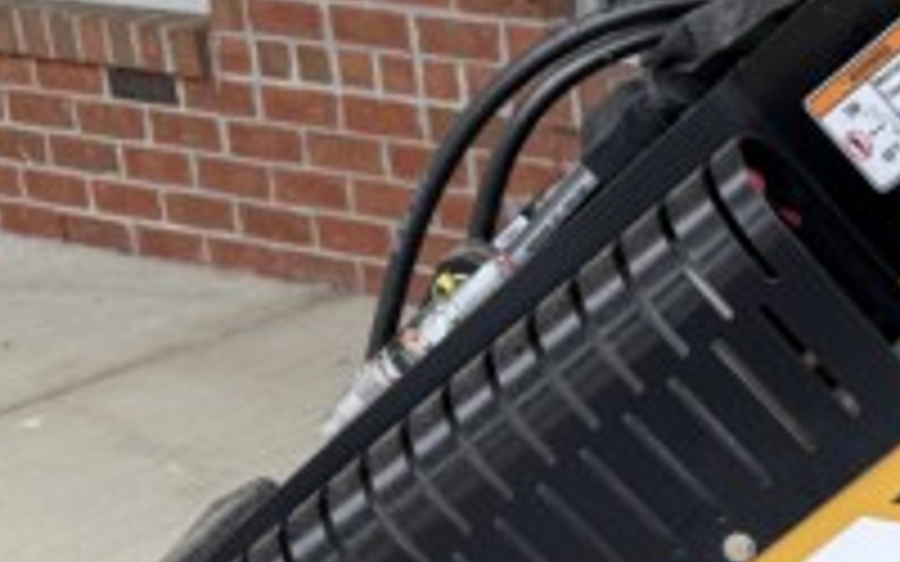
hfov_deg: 21.2
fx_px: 2183
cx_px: 1152
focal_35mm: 89
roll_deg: -0.7
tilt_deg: -23.5
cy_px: 650
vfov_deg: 14.3
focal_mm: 6.76
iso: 80
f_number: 1.78
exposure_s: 1/580
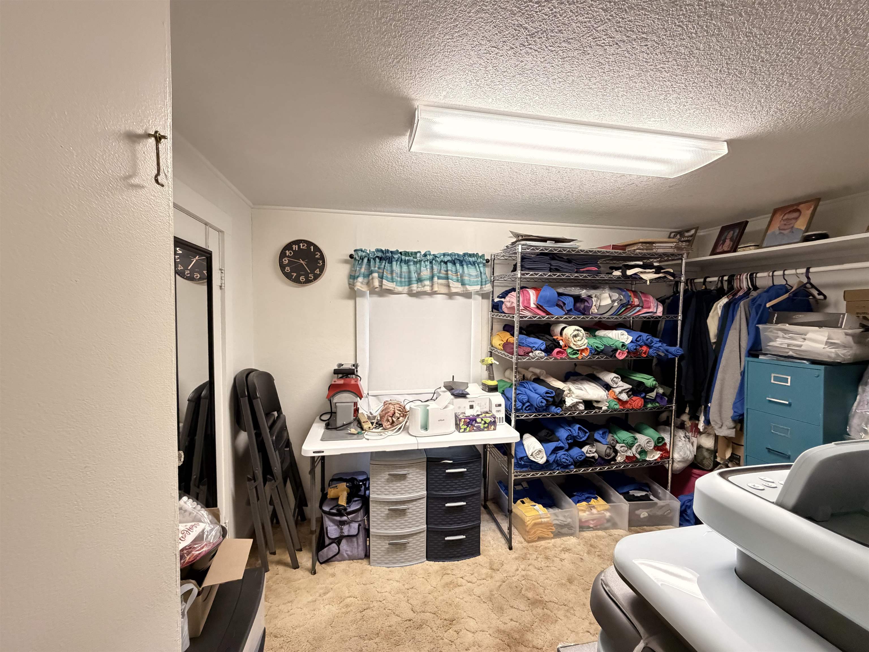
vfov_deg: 85.7
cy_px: 326
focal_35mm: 14
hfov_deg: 102.1
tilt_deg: -1.4
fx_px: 351
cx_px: 434
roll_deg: +0.9
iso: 1000
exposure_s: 1/60
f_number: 2.2
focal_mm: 2.22
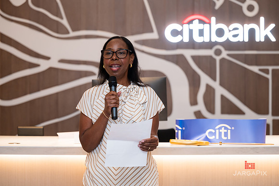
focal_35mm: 111
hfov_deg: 18.5
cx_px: 140
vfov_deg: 12.4
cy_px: 88
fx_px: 858
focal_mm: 104
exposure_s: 1/160
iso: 400
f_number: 3.2
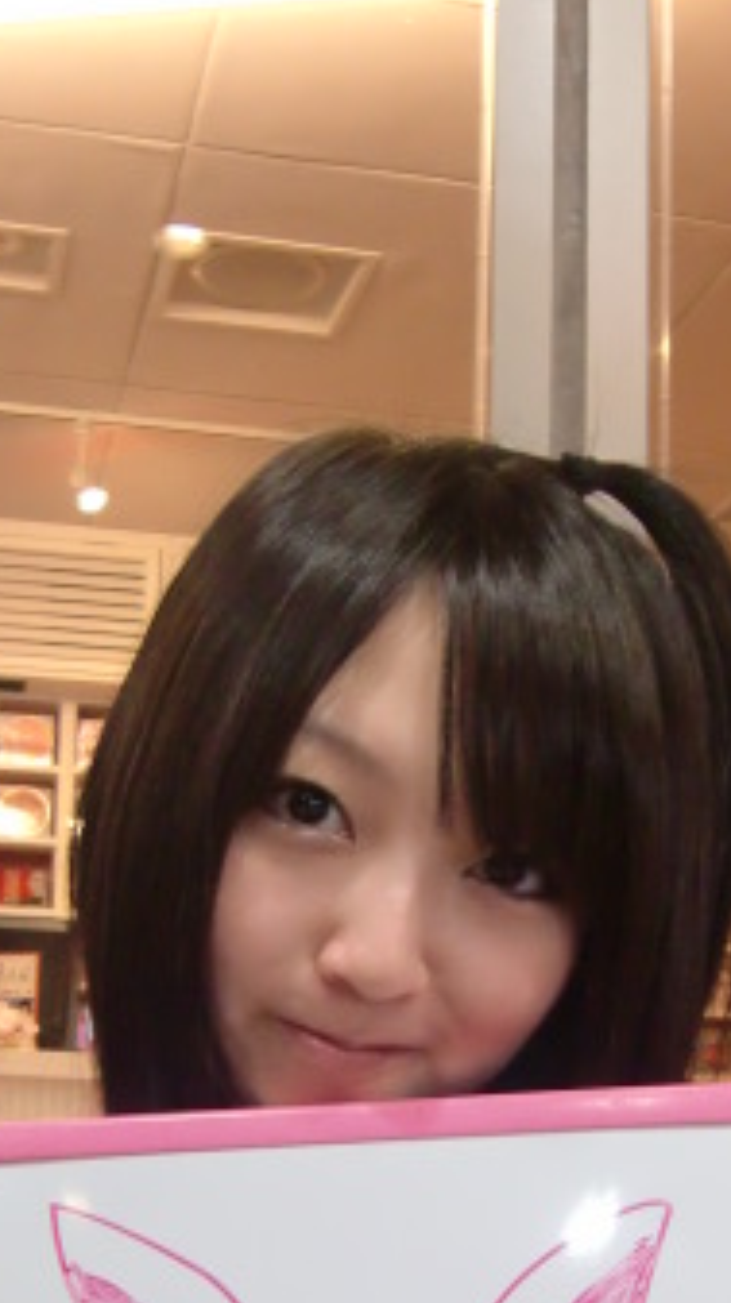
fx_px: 2003
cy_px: 1075
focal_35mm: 58
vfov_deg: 34.7
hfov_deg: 20.7
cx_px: 375
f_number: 2.6
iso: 250
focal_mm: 4.9
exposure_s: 1/60
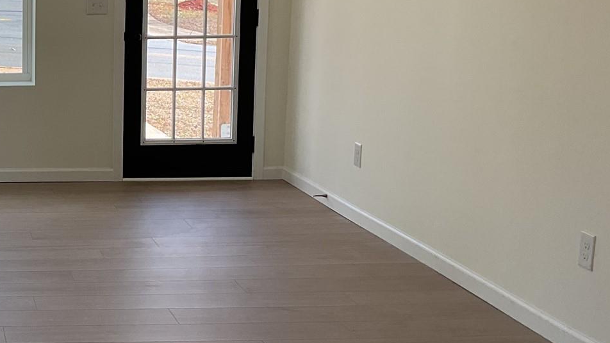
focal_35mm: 68
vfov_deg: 17.7
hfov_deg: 28.8
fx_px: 1100
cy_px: 115
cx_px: -19
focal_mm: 3
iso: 16
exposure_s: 1/173
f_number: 1.8
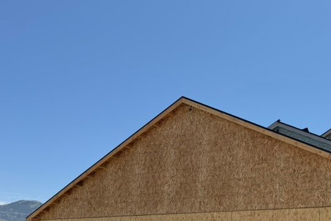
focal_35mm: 47
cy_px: 208
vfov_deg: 27.4
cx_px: 274
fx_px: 432
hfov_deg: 39.9
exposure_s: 1/6173
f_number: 1.78
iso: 100
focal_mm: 6.76
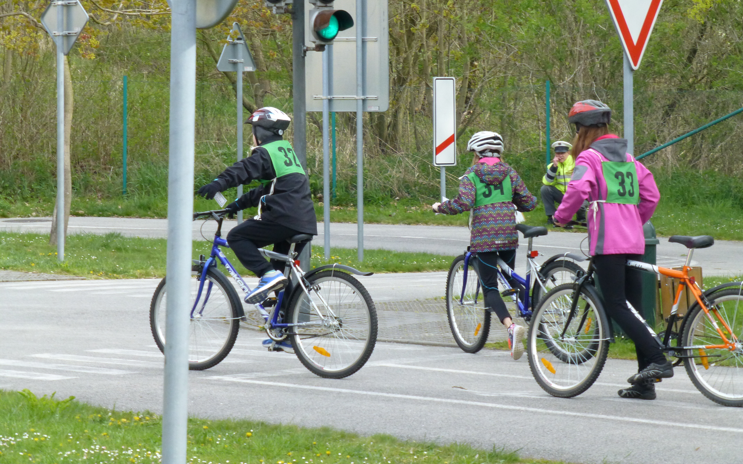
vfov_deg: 8.0
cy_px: 187
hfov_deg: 12.8
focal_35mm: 164
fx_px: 3321
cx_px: 373
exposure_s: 1/320
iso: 320
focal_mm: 27.6
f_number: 5.4
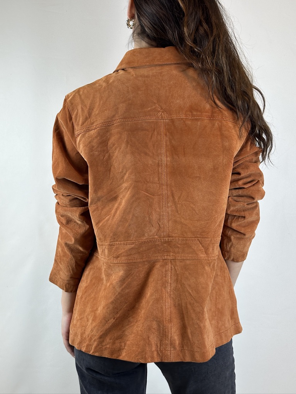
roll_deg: -2.6
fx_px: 547
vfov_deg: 39.7
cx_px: 148
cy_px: 197
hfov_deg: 30.3
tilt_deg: -4.4
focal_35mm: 48
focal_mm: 6.86
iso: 64
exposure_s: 1/148
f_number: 1.78
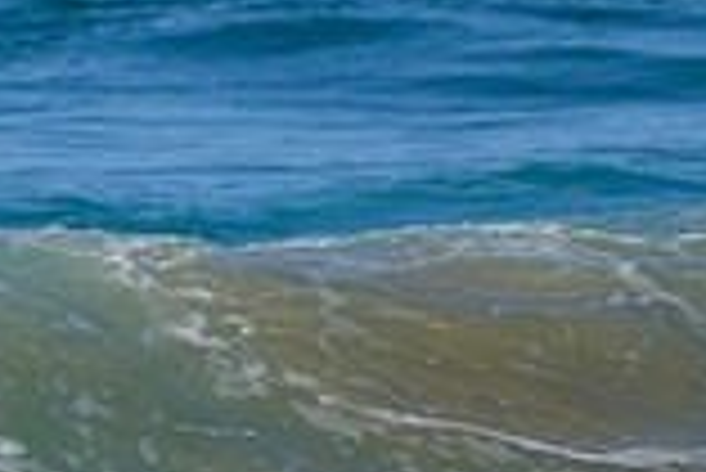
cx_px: -268
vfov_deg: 0.3
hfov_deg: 0.5
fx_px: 79850
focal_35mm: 4068
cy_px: 398
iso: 220
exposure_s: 1/2000
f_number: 6.3
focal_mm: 800
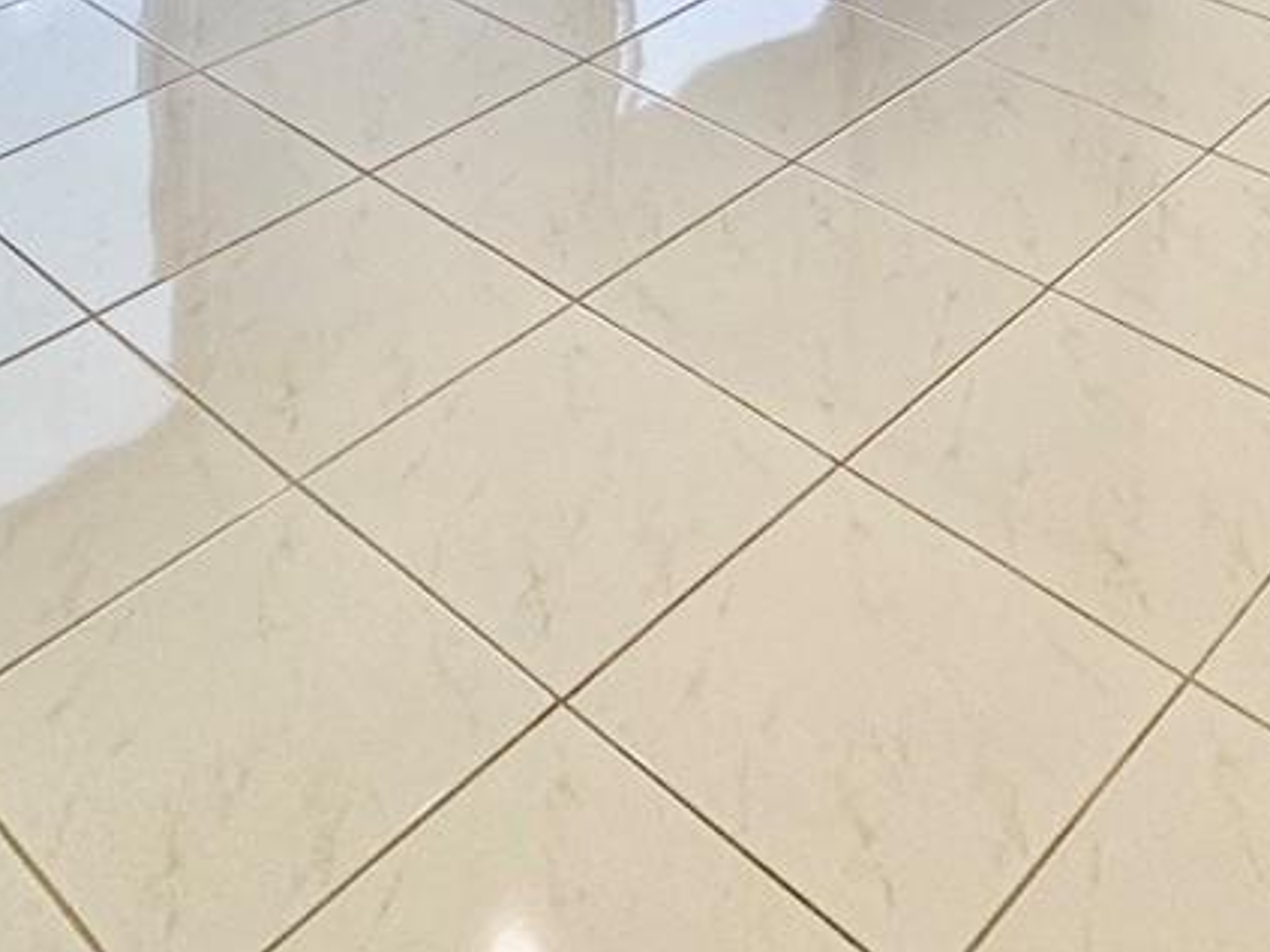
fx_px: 1944
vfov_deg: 20.1
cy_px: -751
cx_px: 691
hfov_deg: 36.2
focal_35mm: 53
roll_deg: -0.1
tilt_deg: -5.1
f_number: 2.2
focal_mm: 2.22
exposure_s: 1/120
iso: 64
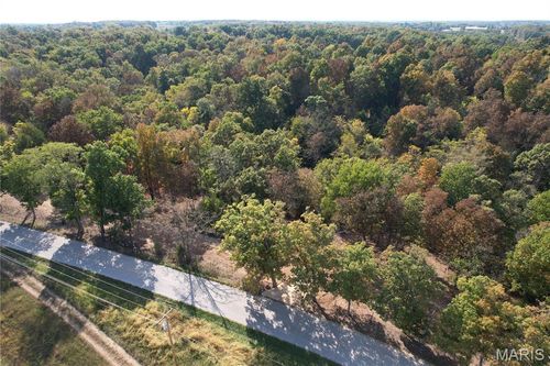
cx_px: 275
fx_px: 336
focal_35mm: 22
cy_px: 183
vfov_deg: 57.2
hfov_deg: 78.6
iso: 100
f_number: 2.8
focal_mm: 8.38
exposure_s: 1/640
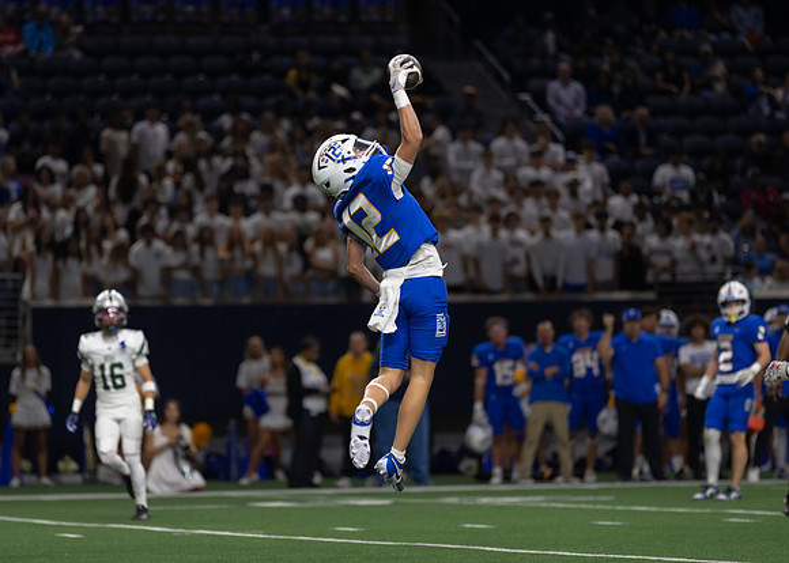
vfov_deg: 5.9
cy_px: 301
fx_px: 5424
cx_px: 325
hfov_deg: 8.3
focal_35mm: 242
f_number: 2.8
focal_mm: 200
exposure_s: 1/1000
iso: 1000
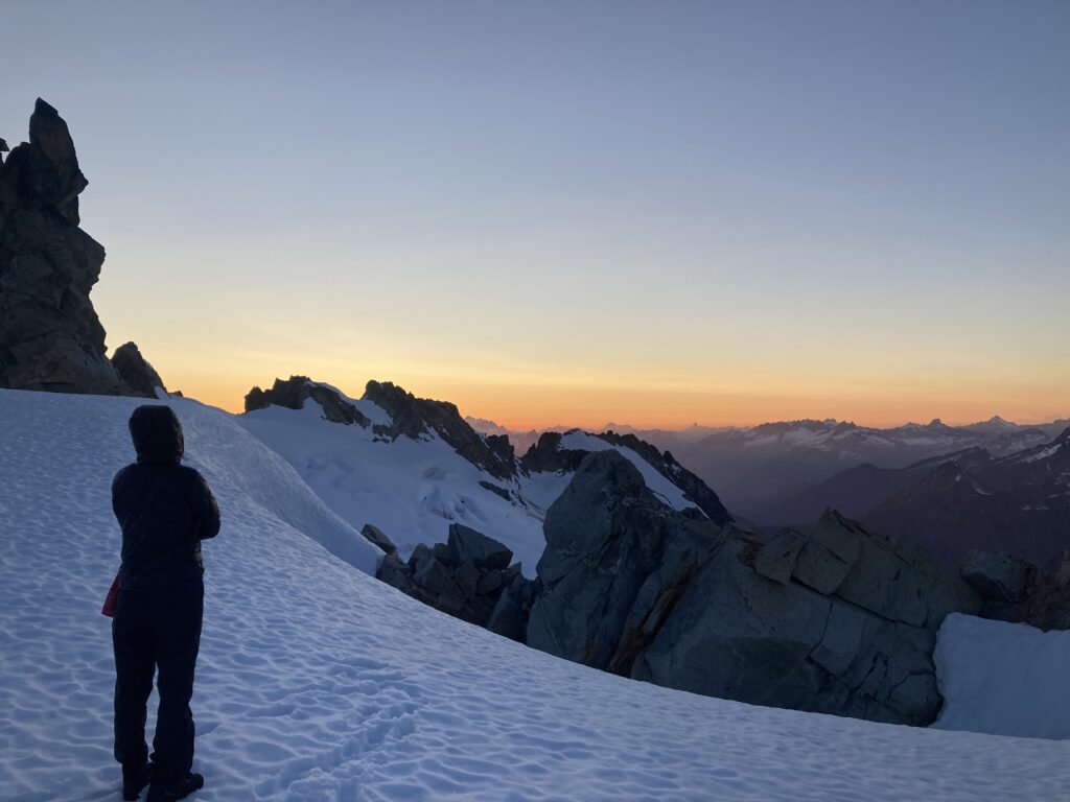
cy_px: 401
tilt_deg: +1.7
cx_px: 535
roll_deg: -1.4
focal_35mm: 28
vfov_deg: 49.7
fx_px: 865
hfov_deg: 63.4
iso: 20
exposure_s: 1/631
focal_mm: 3.99
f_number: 1.8
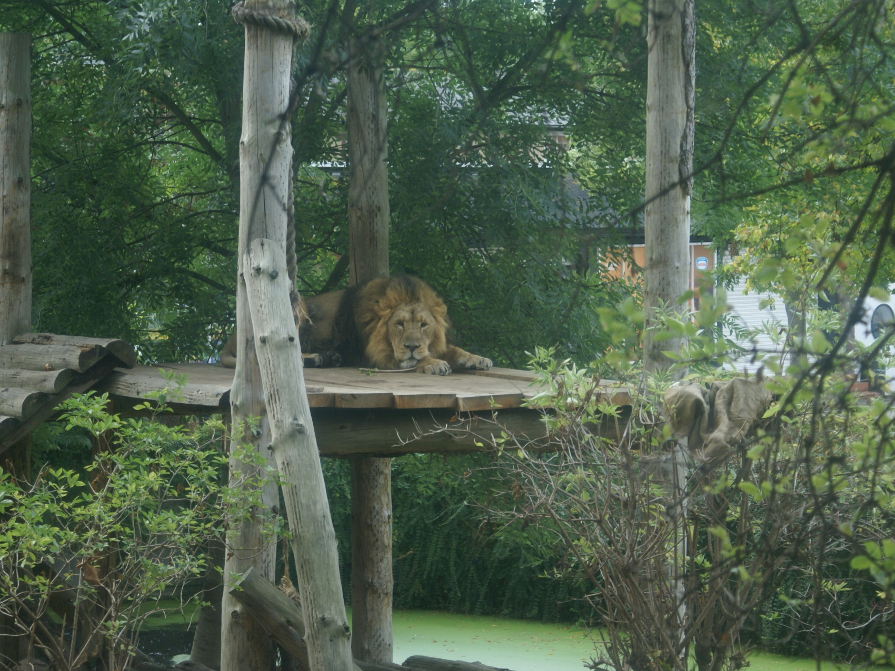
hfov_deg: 17.3
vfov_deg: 13.0
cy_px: 335
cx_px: 414
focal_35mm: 114
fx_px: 2947
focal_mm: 70
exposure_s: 1/125
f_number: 5.6
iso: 250
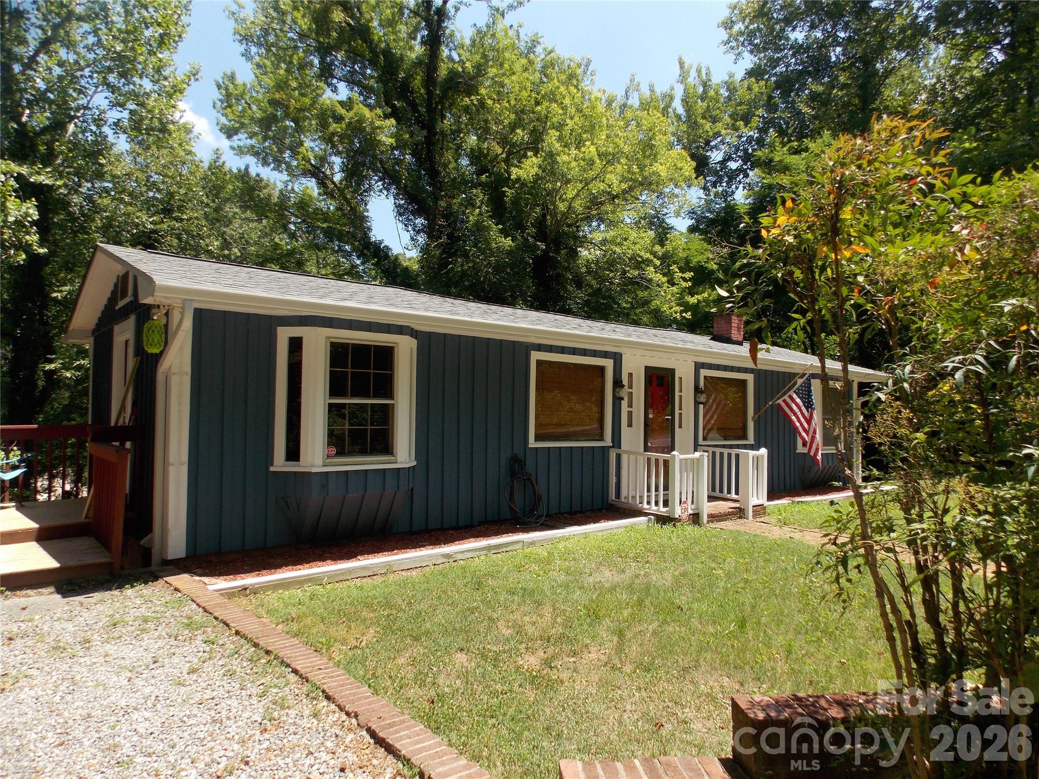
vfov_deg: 58.9
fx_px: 690
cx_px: 520
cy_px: 390
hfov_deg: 73.9
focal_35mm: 23
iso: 80
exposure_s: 1/500
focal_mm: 4
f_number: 3.1
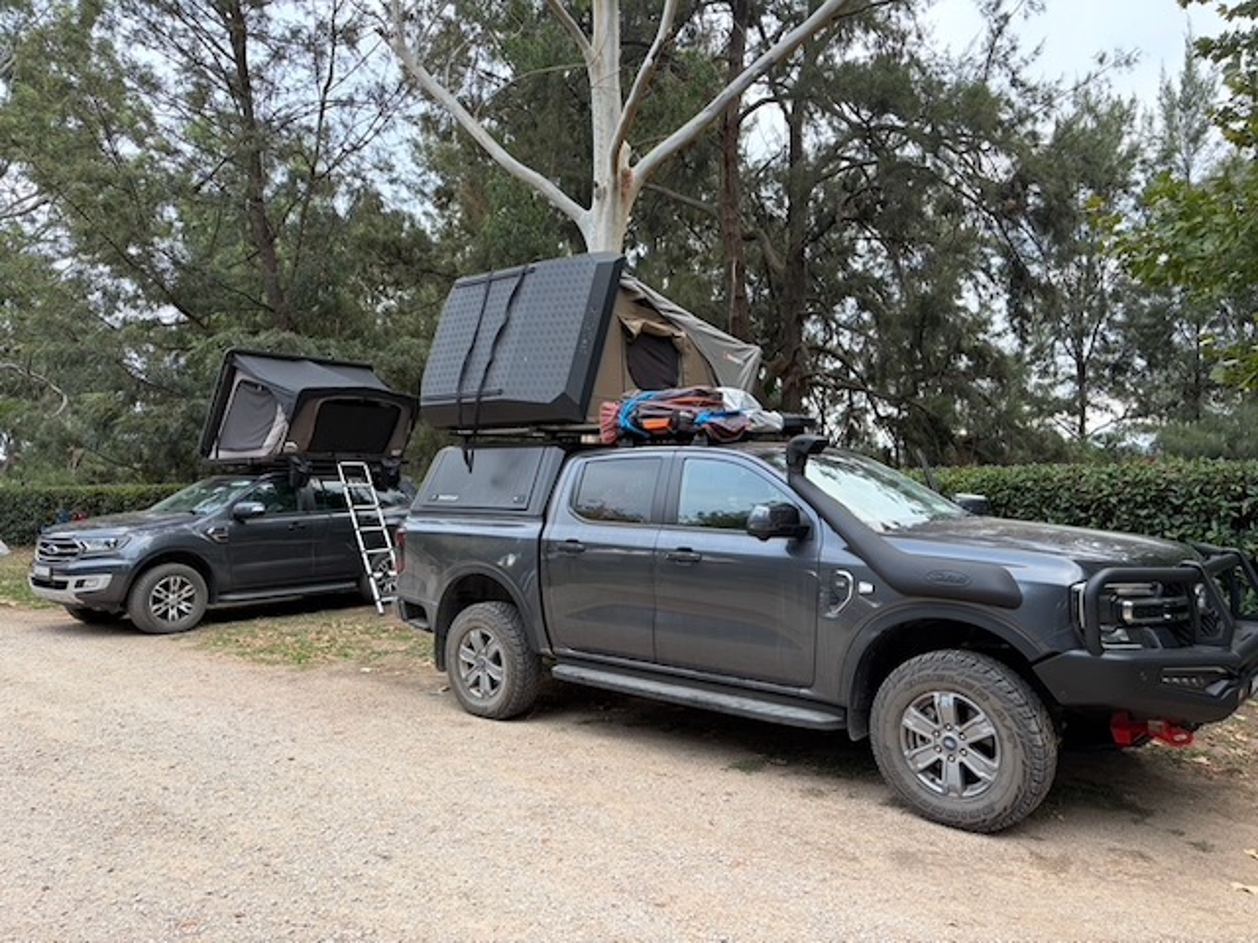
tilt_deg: +1.1
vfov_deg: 53.1
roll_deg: +0.8
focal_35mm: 26
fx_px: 945
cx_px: 629
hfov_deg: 67.3
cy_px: 472
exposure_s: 1/121
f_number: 1.6
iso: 64
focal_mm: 5.96
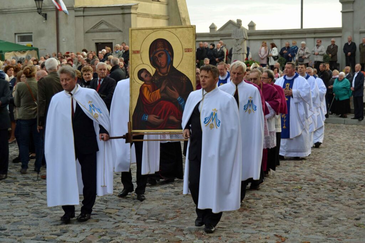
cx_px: 182
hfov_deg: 29.9
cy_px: 122
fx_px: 684
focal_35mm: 68
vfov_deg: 20.1
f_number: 5.6
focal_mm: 45
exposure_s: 1/125
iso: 250
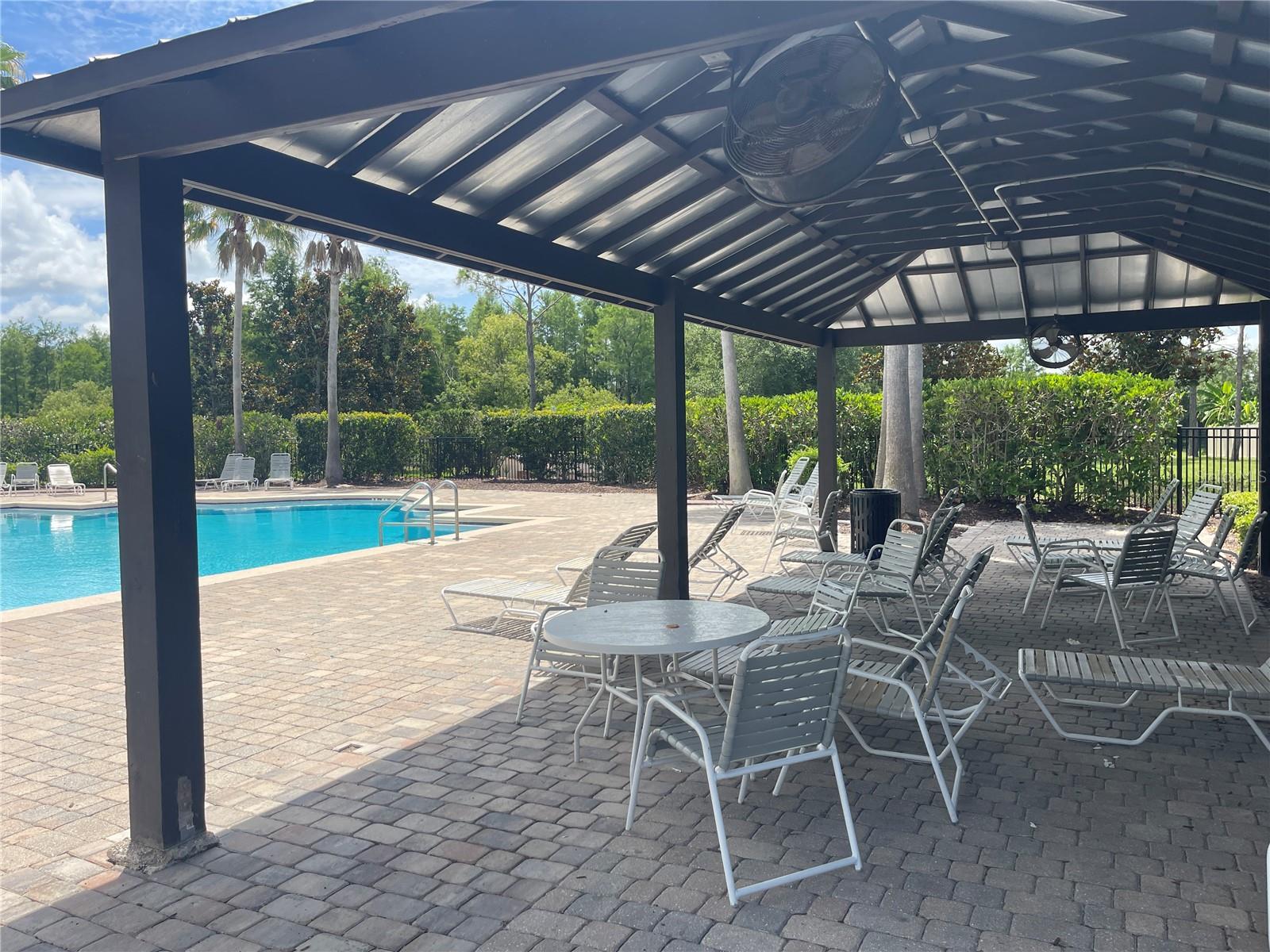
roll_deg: +1.3
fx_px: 917
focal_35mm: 25
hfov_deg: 69.4
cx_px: 635
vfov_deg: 54.9
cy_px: 476
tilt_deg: -3.1
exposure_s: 1/2545
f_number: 1.6
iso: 32
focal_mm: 5.1
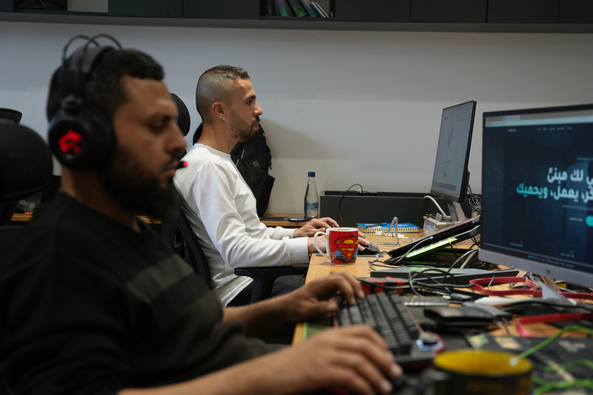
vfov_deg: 26.2
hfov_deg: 38.6
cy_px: 192
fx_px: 847
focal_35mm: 51
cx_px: 317
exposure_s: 1/100
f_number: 3.2
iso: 400
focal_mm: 45.4
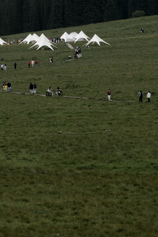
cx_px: 54
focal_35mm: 316
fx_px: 2081
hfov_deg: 4.3
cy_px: -56
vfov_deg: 6.5
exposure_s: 1/250
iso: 250
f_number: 4
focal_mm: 80
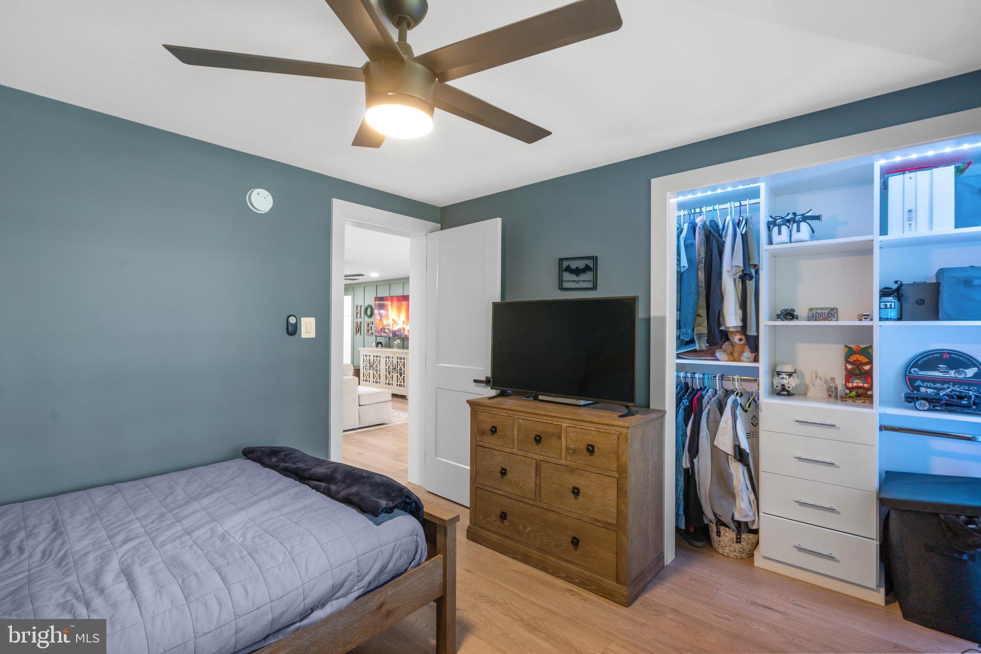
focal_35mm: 16
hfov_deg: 96.7
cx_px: 490
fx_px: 436
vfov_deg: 73.7
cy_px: 327
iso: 500
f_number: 8
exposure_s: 1.3
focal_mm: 16
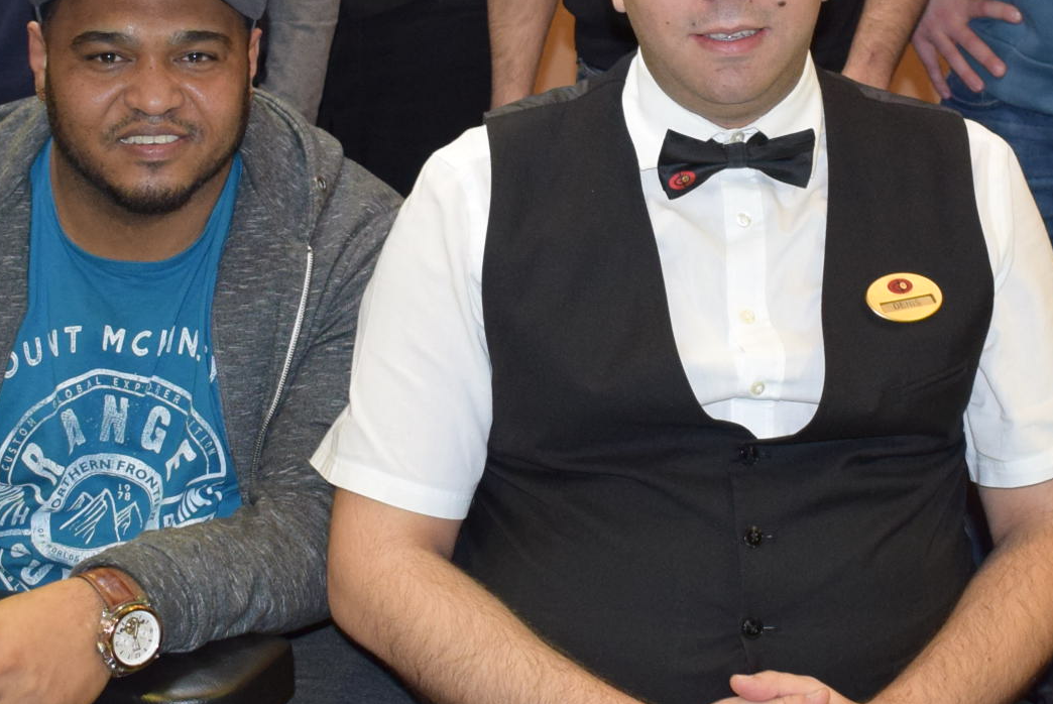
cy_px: 28
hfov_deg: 23.6
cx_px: 576
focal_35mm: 86
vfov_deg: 15.7
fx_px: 2518
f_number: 3.5
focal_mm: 20
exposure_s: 1/30
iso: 1250
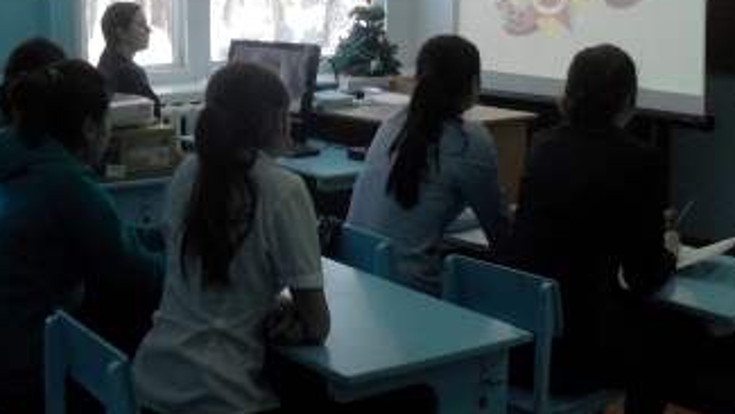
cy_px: 57
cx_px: 280
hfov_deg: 36.4
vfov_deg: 20.7
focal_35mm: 57
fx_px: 1111
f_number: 2.8
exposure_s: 1/45
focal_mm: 6.3
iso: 80
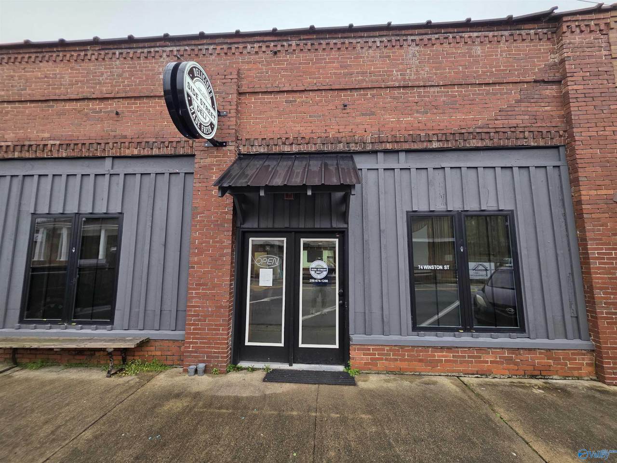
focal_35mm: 13
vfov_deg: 89.9
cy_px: 232
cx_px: 308
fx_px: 232
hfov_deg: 106.2
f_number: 1.9
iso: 100
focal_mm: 2.2
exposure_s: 1/120
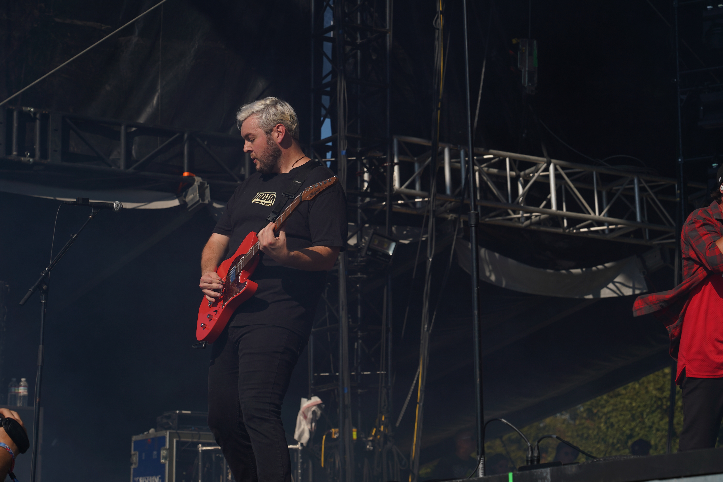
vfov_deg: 13.0
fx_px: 2109
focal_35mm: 105
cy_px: 241
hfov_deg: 19.5
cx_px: 362
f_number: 8
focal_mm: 105
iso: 100
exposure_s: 1/640
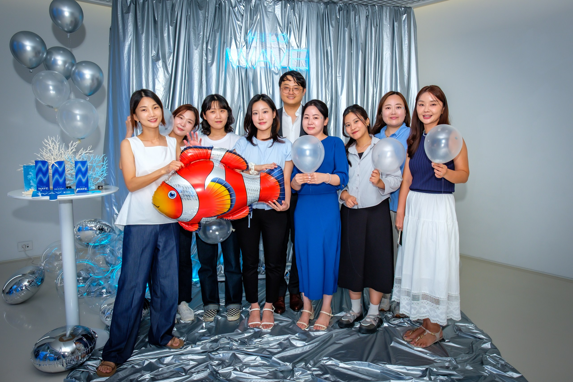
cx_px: 310
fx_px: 413
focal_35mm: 26
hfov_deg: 69.3
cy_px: 175
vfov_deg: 49.6
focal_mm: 16
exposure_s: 1/250
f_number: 5.6
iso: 400
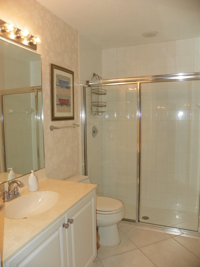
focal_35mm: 26
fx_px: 200
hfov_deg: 53.1
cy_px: 134
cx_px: 100
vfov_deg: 67.3
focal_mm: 4.6
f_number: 2.8
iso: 200
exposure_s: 1/125
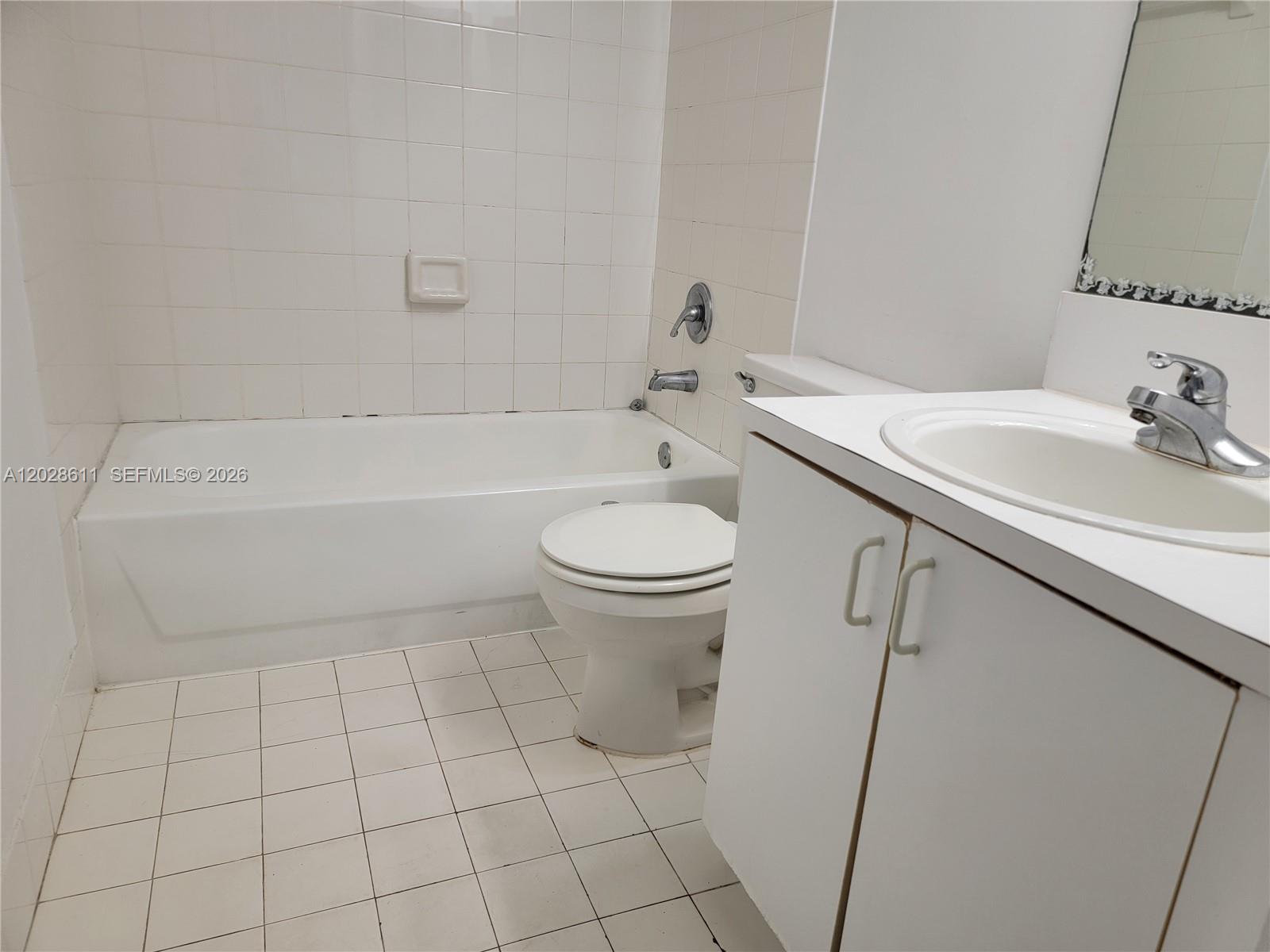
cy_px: 476
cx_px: 635
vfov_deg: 56.8
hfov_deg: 71.6
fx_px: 881
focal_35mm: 24
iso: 64
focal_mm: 6.7
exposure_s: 1/120
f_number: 1.8
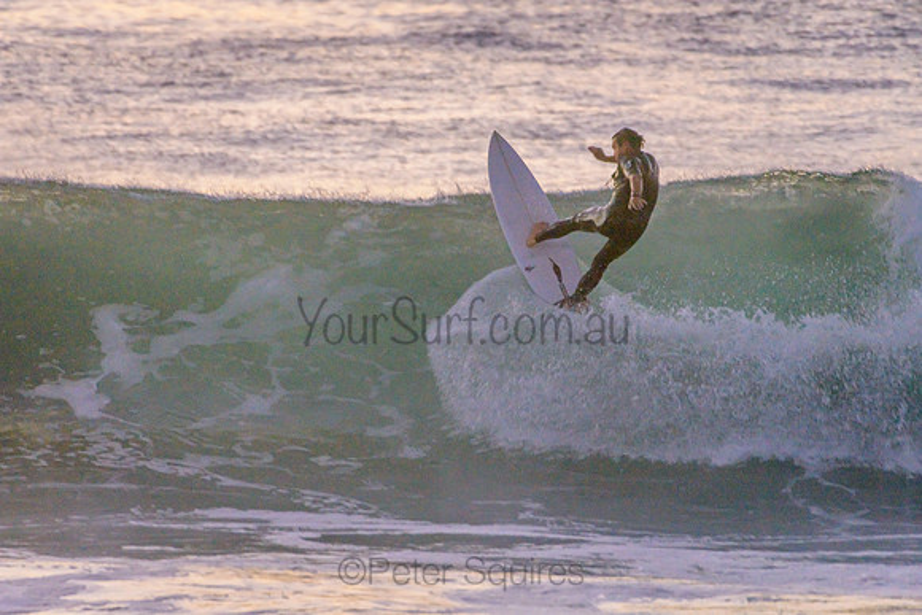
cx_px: 461
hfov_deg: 2.7
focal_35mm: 750
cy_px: 308
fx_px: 19212
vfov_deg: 1.8
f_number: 5.6
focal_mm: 500
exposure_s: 1/250
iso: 6400
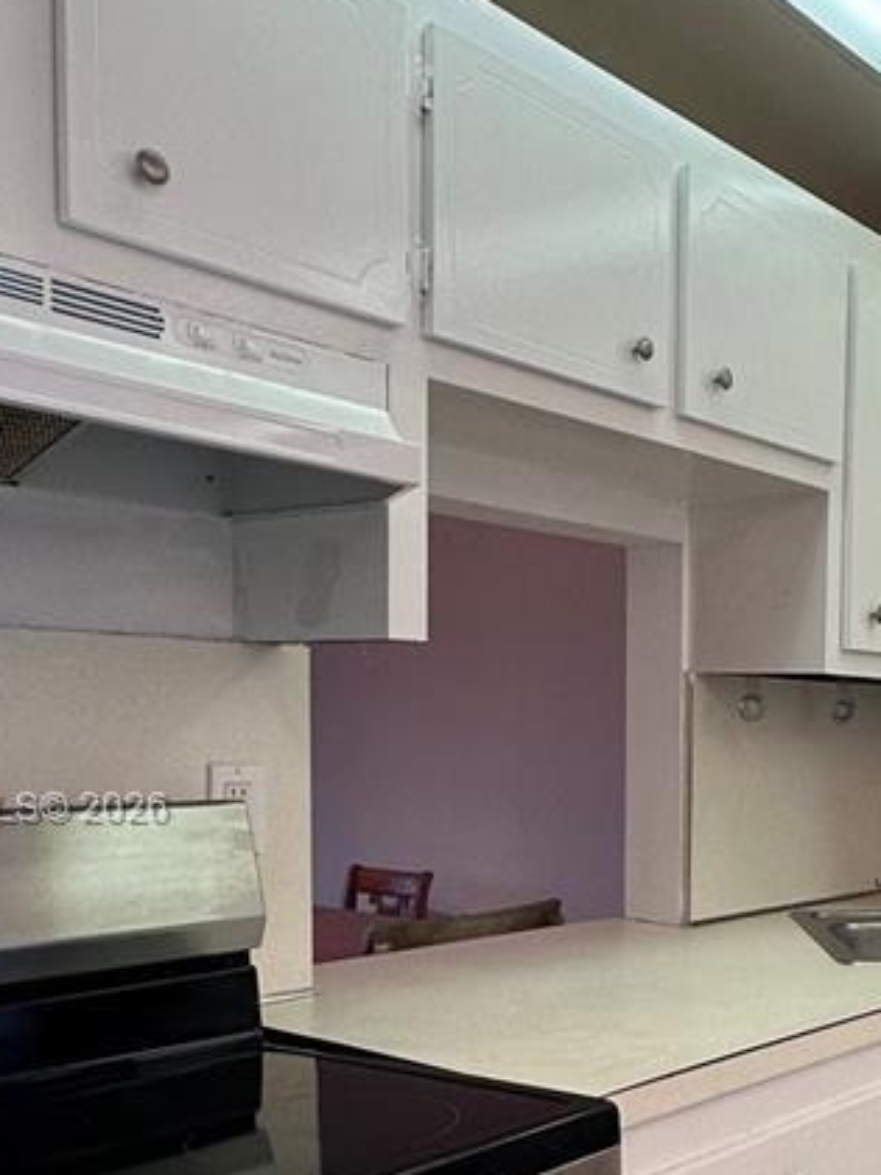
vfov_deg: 45.9
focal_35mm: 40
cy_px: 811
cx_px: 909
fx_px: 1357
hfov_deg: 32.6
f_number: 2.2
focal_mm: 2.22
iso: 160
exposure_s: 1/120
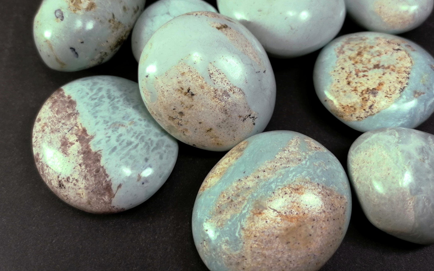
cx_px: 233
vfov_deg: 37.9
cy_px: 88
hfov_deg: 58.1
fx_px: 390
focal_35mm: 33
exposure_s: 1/103
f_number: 1.8
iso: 50
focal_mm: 4.75
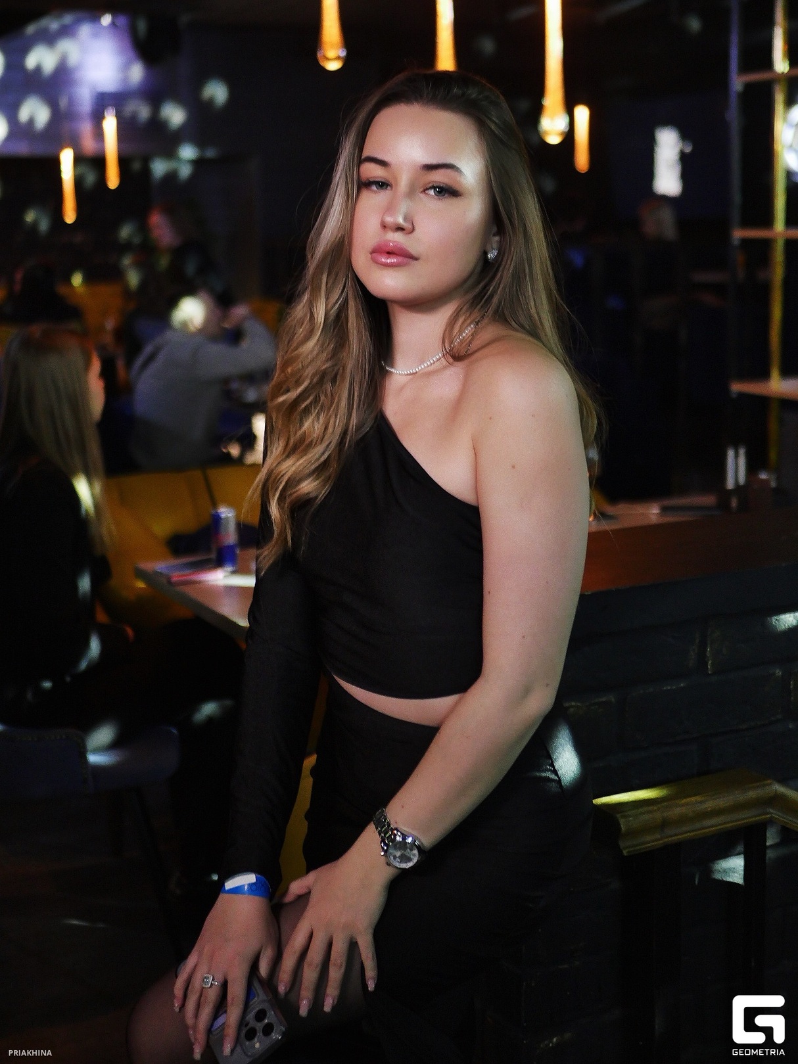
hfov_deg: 28.6
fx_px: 1568
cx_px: 399
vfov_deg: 37.5
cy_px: 532
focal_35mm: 51
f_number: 1.7
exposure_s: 1/100
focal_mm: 25
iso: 1600
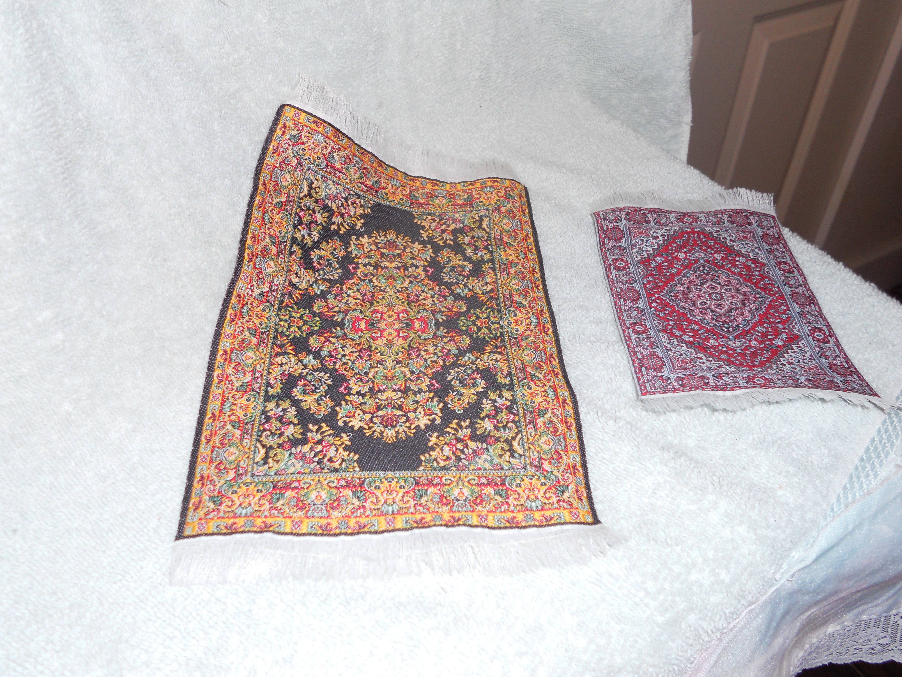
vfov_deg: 44.2
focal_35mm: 32
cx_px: 451
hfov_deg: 56.8
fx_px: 834
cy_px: 338
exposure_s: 1/25
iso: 80
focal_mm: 5.8
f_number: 3.5
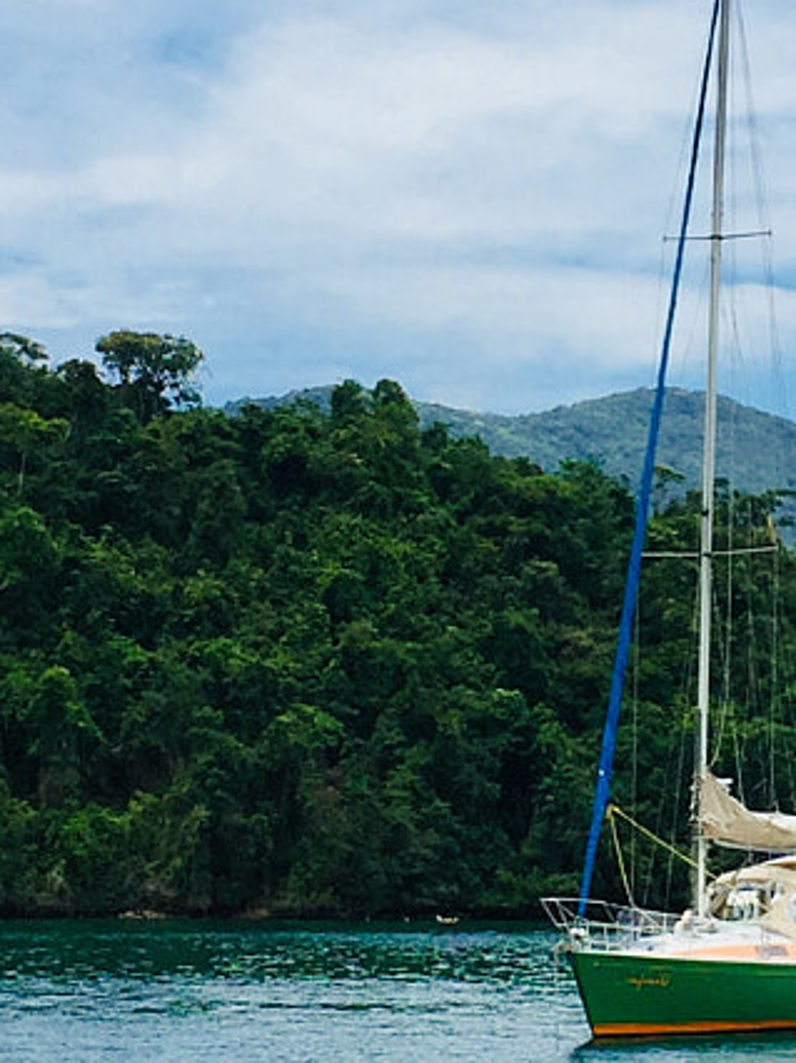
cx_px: 696
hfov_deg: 13.5
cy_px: 564
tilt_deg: +6.7
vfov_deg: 18.1
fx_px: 3345
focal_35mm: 109
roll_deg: +0.2
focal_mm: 4.15
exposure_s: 1/3968
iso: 32
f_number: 2.2
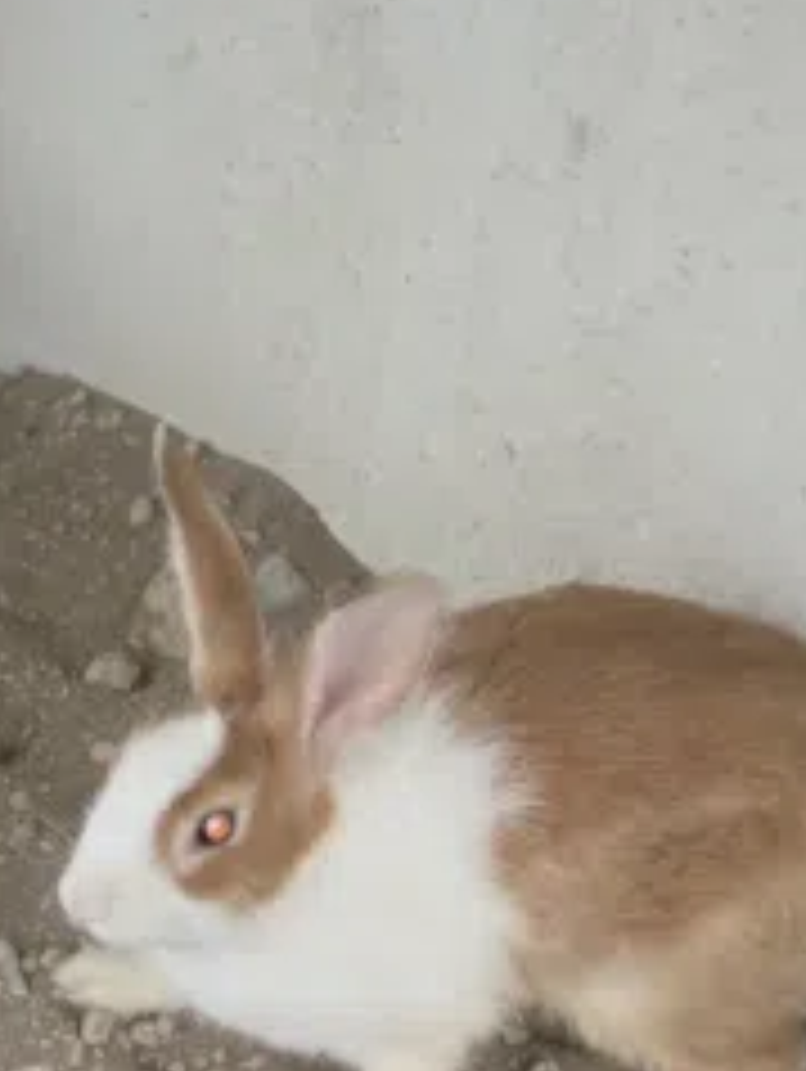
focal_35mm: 193
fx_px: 5981
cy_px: 864
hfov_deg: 7.7
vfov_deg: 10.2
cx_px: 374
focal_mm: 18.6
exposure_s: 1/33.3
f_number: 3.4
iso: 250
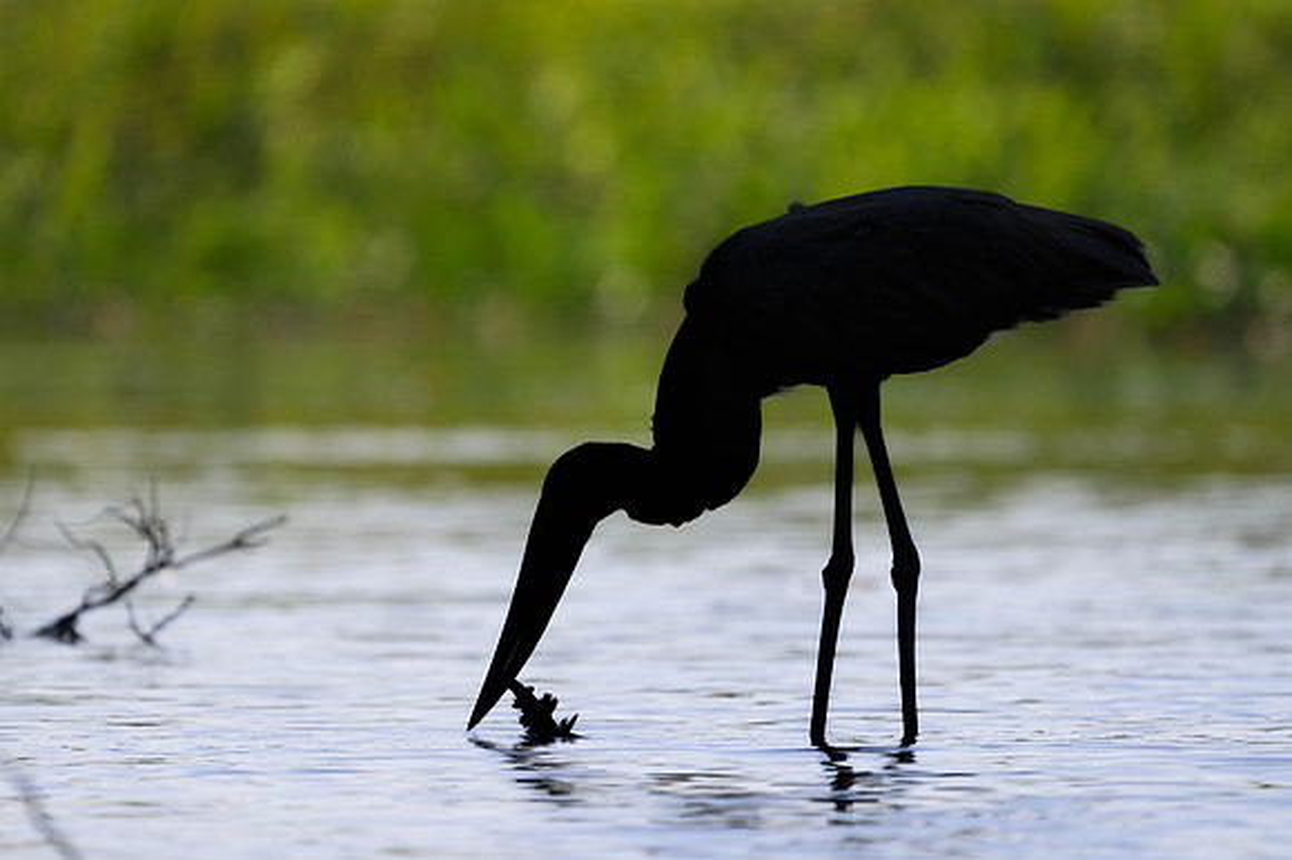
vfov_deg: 1.5
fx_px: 33155
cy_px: 387
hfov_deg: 2.2
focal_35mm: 924
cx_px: 672
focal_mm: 560
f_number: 4
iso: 140
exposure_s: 1/1250
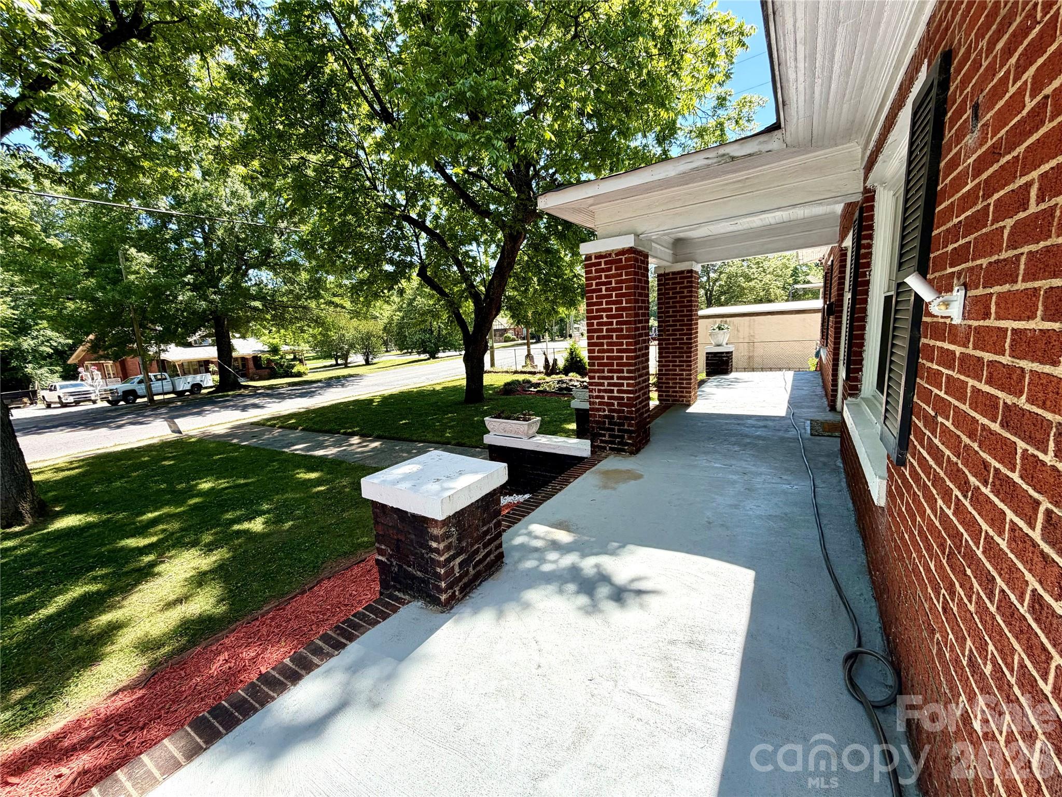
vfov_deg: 85.7
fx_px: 430
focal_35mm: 14
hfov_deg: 102.1
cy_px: 398
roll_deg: +3.5
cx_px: 531
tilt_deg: -8.8
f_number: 2.2
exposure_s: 1/502
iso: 50
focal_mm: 2.22
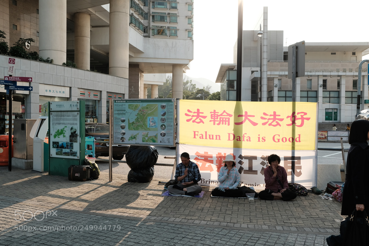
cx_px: 184
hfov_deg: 54.4
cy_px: 123
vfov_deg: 37.9
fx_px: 359
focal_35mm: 35
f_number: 5.6
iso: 400
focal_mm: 23
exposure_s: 1/500
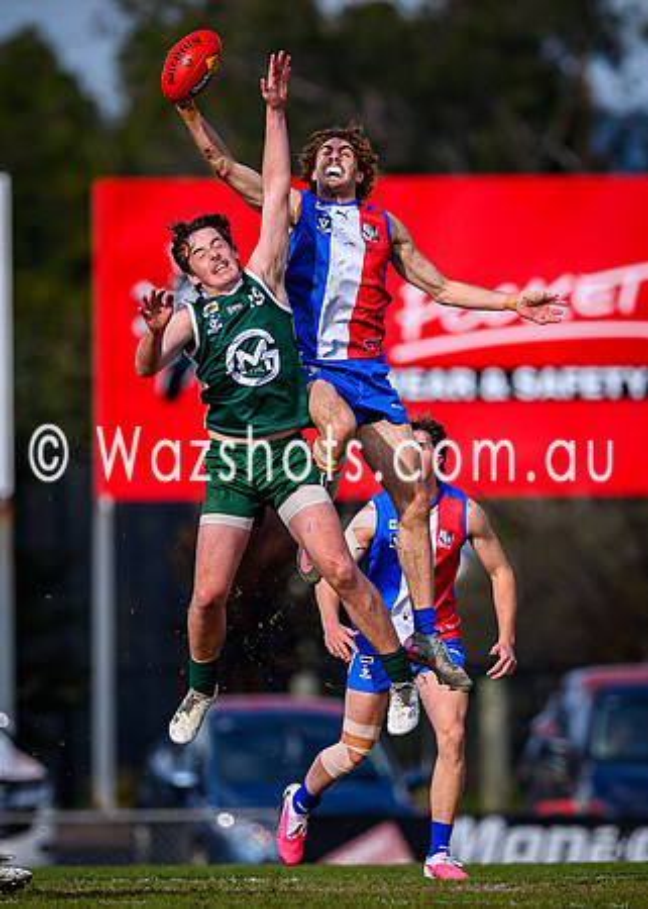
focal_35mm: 902
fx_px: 23254
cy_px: 441
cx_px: 366
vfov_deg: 2.2
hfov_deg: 1.6
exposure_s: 1/1600
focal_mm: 500
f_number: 4
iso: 160
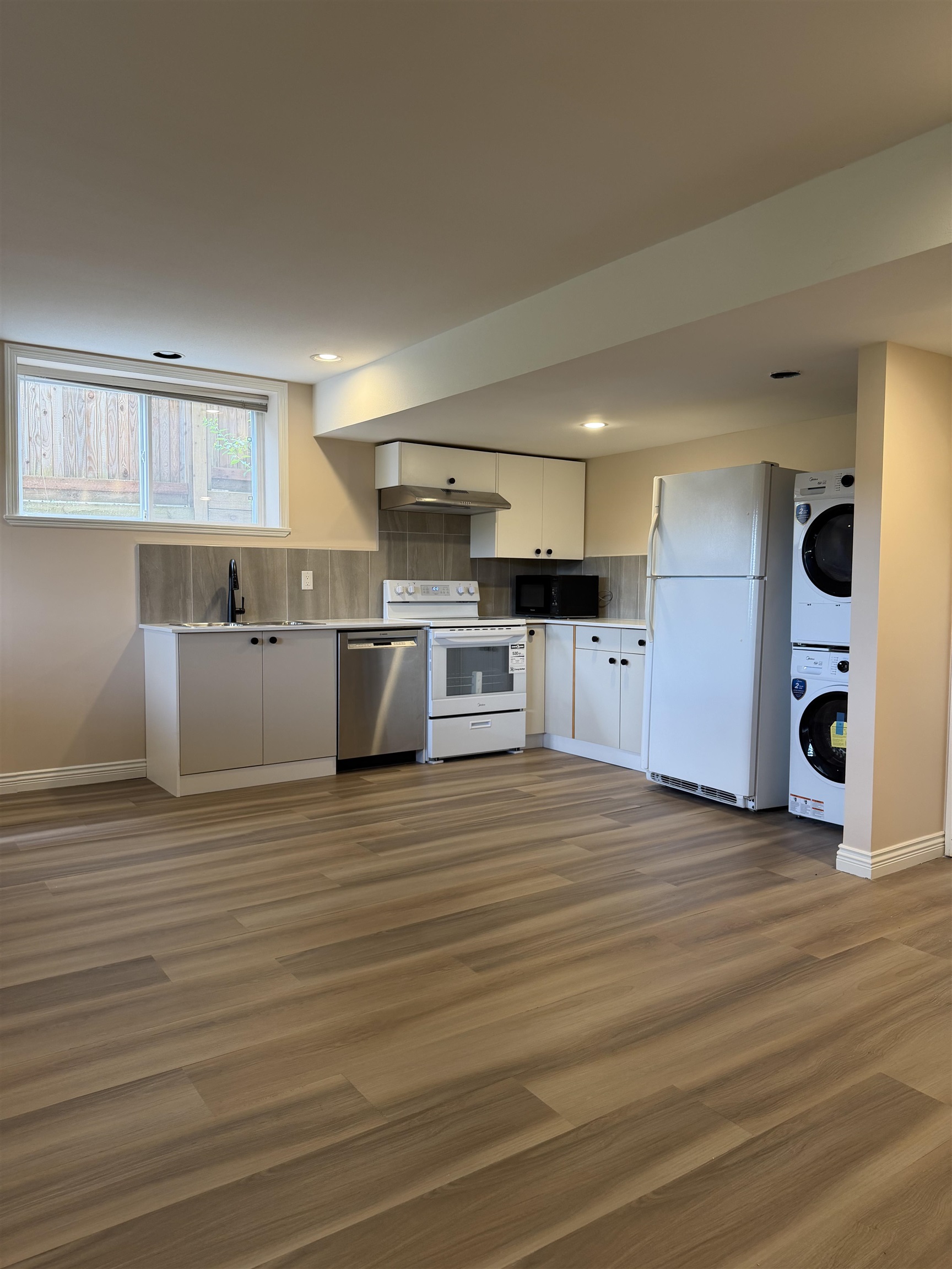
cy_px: 634
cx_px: 476
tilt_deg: -3.2
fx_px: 880
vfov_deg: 71.6
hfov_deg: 56.8
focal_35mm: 24
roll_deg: +0.1
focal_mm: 6.76
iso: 100
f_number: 1.78
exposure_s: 1/60
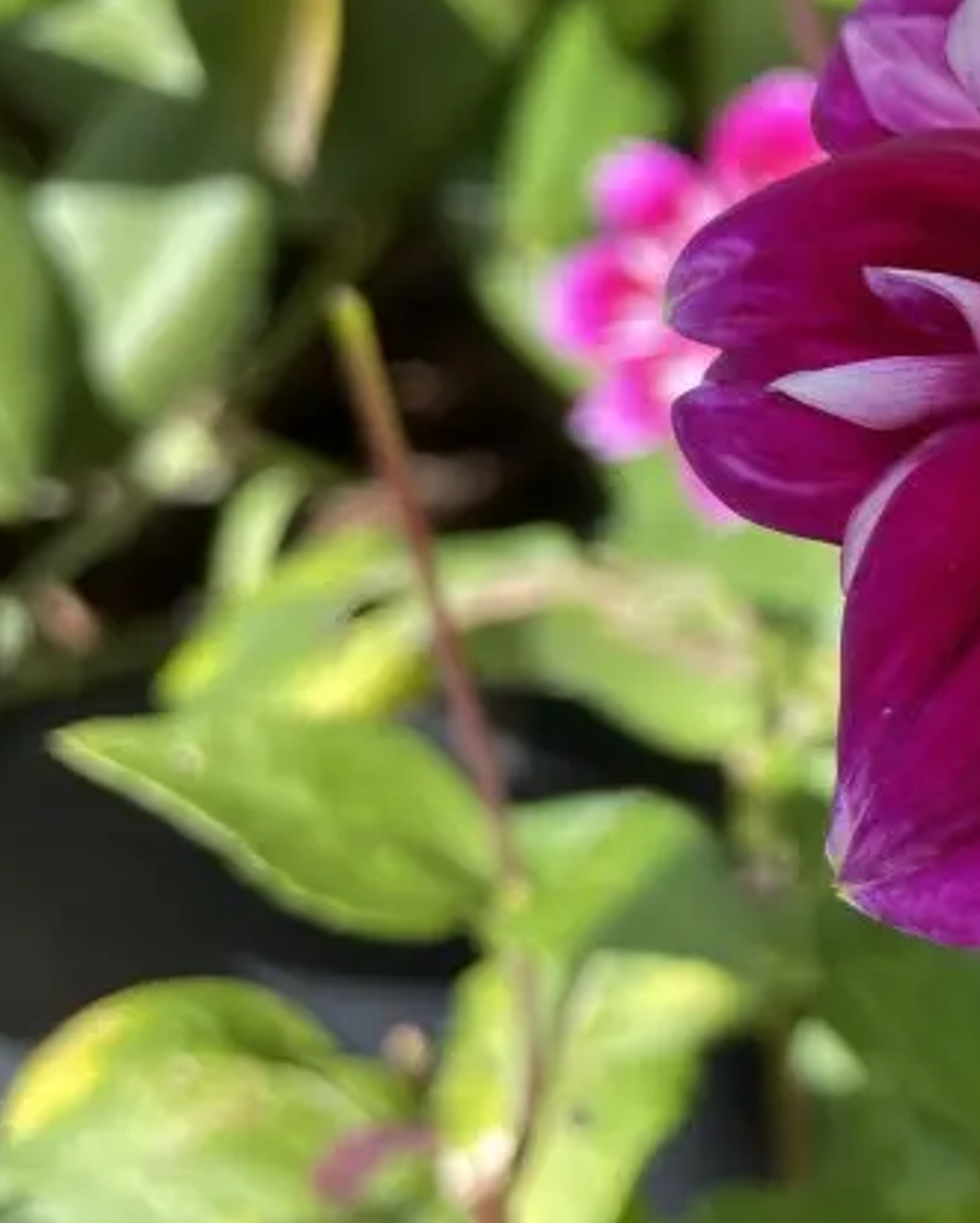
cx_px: 1322
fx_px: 2282
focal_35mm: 63
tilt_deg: -23.0
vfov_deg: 29.8
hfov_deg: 21.6
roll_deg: +1.5
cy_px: 404
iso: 32
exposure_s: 1/734
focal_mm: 4.2
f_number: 1.6
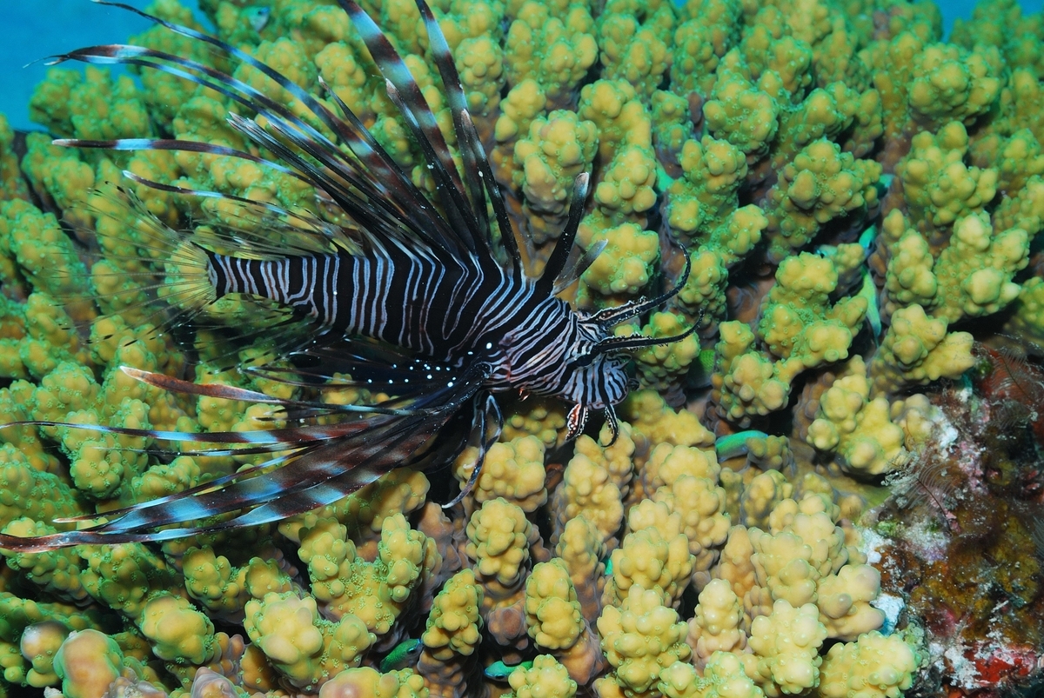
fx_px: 2177
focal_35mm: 75
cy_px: 349
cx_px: 522
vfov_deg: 18.2
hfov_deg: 27.0
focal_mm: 50
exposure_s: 1/100
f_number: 14
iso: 200
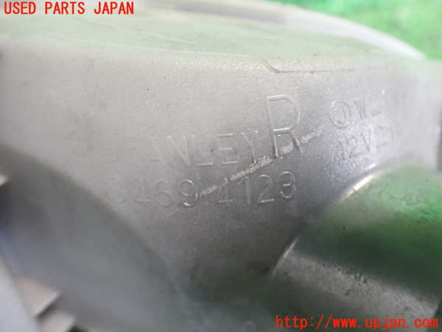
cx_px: 221
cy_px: 166
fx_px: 383
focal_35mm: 30
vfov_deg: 46.8
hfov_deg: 60.0
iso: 800
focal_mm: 5.4
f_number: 2.3
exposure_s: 1/60
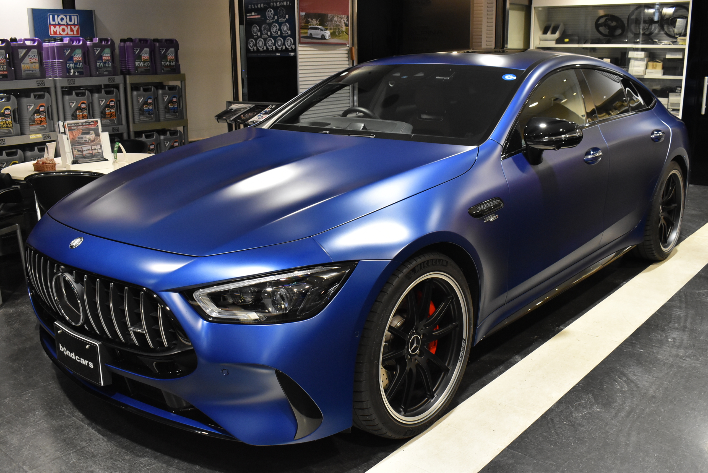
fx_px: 679
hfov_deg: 55.1
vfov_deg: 38.4
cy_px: 236
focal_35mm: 34
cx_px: 354
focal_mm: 23
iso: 2200
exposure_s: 1/40
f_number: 8
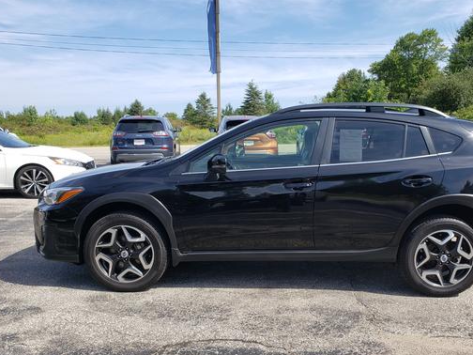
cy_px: 209
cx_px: 278
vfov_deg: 42.8
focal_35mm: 33
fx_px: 451
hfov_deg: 55.0
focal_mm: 4.3
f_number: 2.4
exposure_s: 1/871
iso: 50
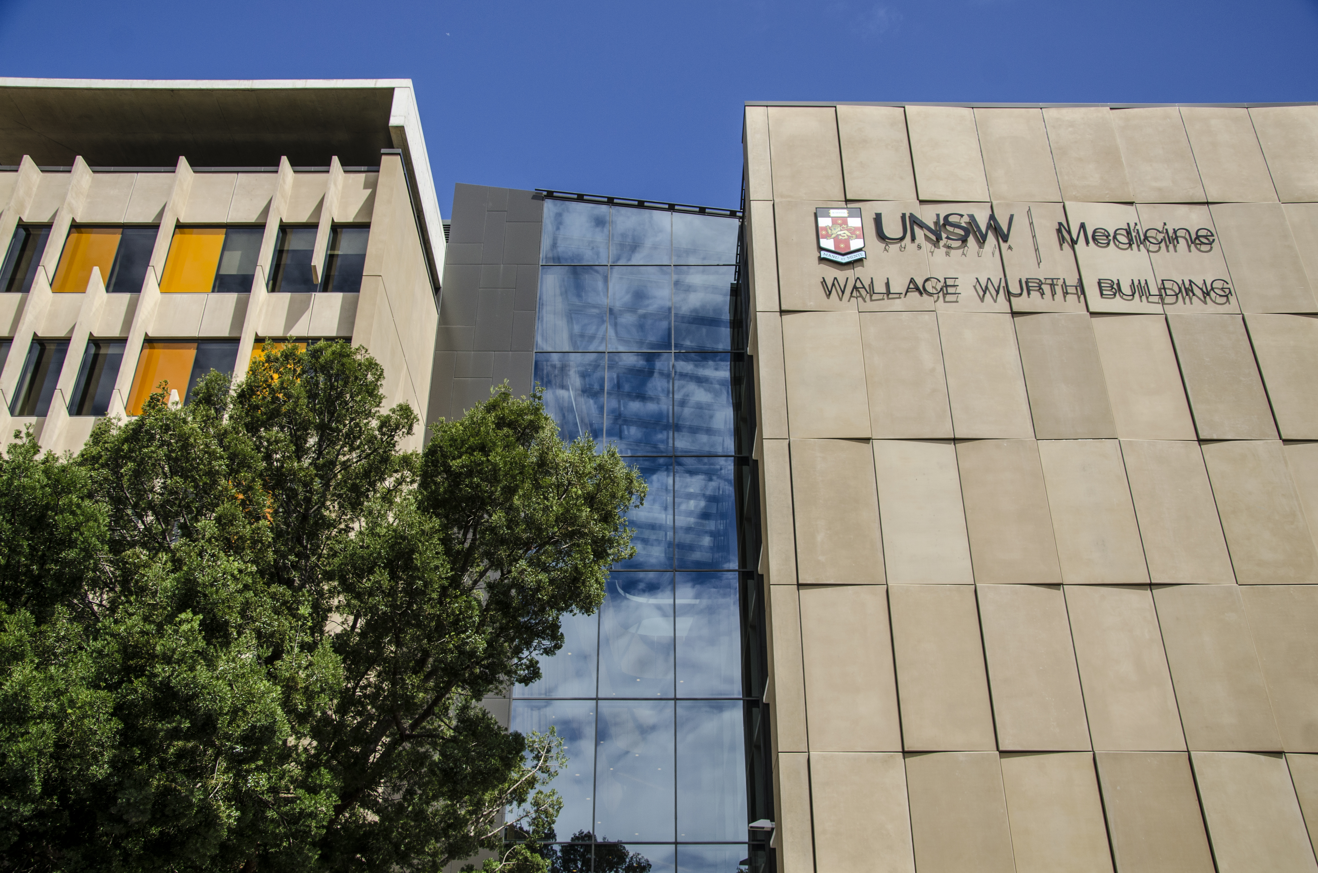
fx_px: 1206
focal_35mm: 33
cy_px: 436
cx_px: 659
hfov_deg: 57.3
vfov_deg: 39.8
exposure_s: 1/640
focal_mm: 22
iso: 100
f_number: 6.3
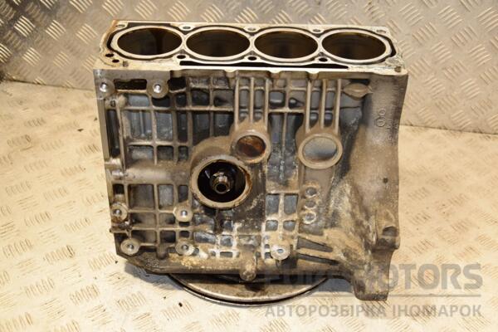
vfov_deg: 29.9
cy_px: 166
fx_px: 622
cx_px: 249
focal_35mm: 45
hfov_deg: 43.6
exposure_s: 1/160
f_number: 5
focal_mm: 30
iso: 800
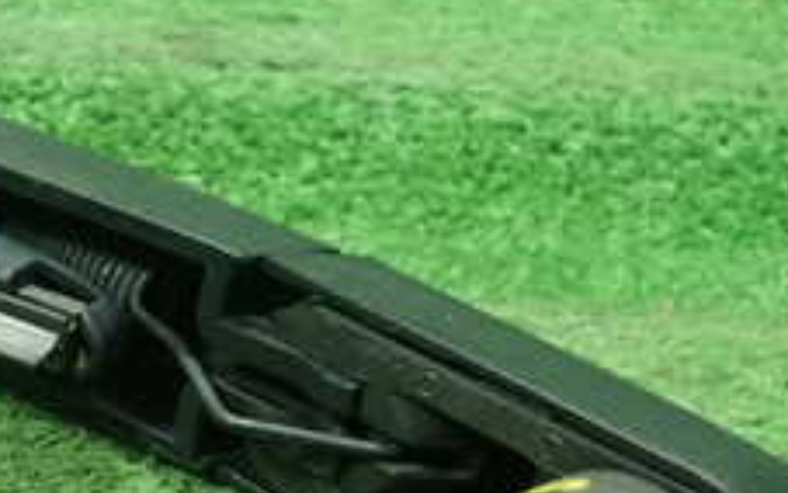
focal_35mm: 84
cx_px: -118
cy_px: 344
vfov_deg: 15.5
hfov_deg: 22.9
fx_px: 1804
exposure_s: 1/125
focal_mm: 5.5
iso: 500
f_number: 2.3
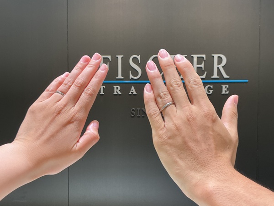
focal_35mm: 29
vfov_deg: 48.2
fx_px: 230
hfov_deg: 61.7
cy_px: 103
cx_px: 137
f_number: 1.8
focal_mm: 3
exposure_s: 1/120
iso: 50
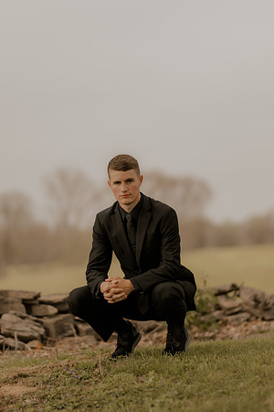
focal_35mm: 127
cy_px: 206
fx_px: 1450
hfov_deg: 10.8
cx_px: 137
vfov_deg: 16.1
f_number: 1.4
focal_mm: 85
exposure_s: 1/2500
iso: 160
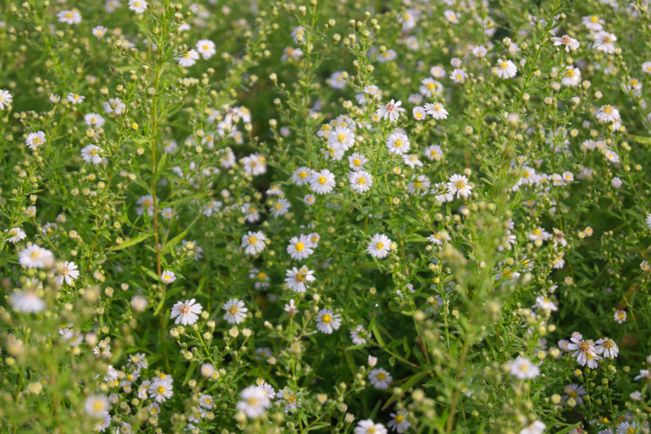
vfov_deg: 16.6
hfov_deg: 24.6
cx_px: 326
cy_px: 217
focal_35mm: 82
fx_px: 1492
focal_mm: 55
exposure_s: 1/500
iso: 640
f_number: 5.6
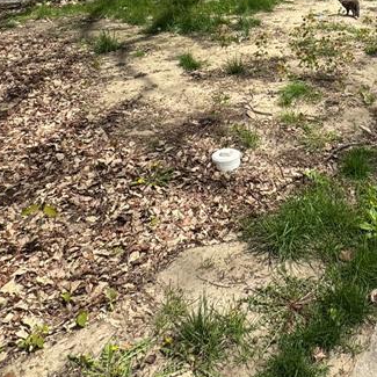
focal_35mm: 39
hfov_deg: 39.6
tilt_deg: -6.6
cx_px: 341
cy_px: -19
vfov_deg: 37.2
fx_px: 481
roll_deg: +0.4
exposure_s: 1/1449
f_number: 2.2
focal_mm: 2.22
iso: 50
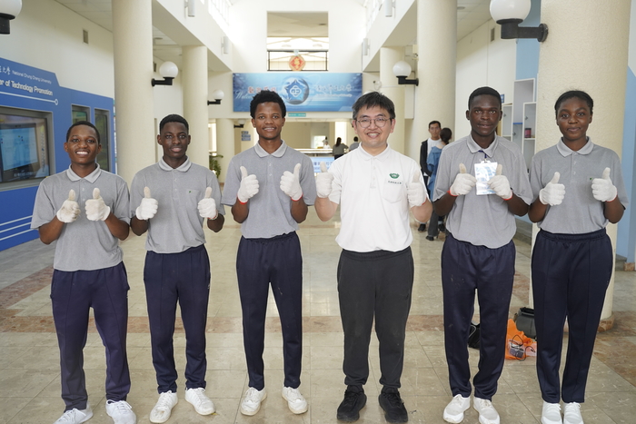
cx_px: 318
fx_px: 548
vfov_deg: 42.3
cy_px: 212
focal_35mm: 31
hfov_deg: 60.3
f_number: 3.5
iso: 1250
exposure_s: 1/640
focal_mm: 31
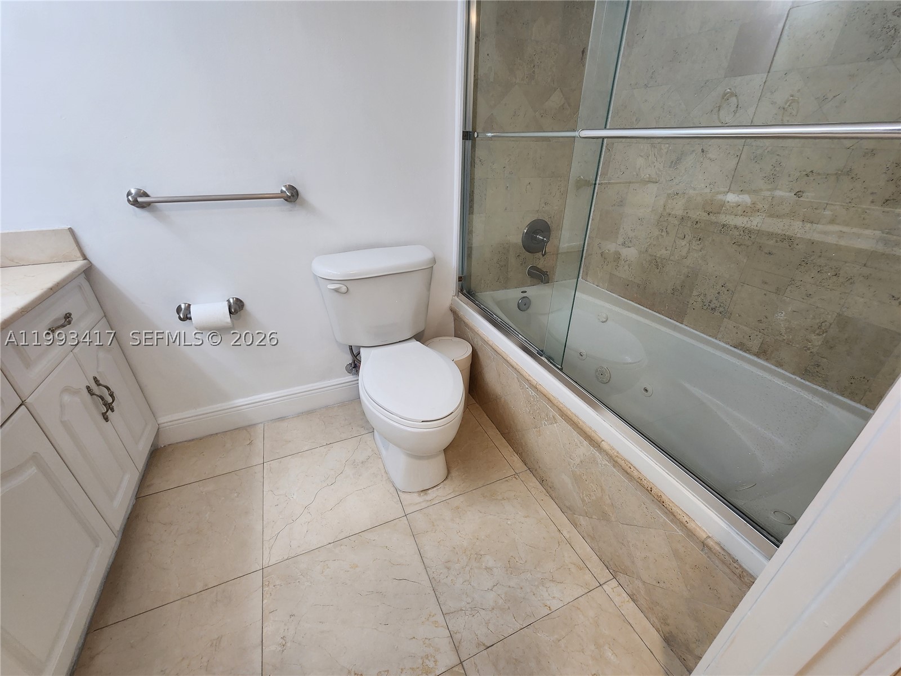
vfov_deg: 89.9
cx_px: 450
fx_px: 338
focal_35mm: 13
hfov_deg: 106.2
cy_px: 338
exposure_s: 1/60
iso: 200
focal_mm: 2.2
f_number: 2.2
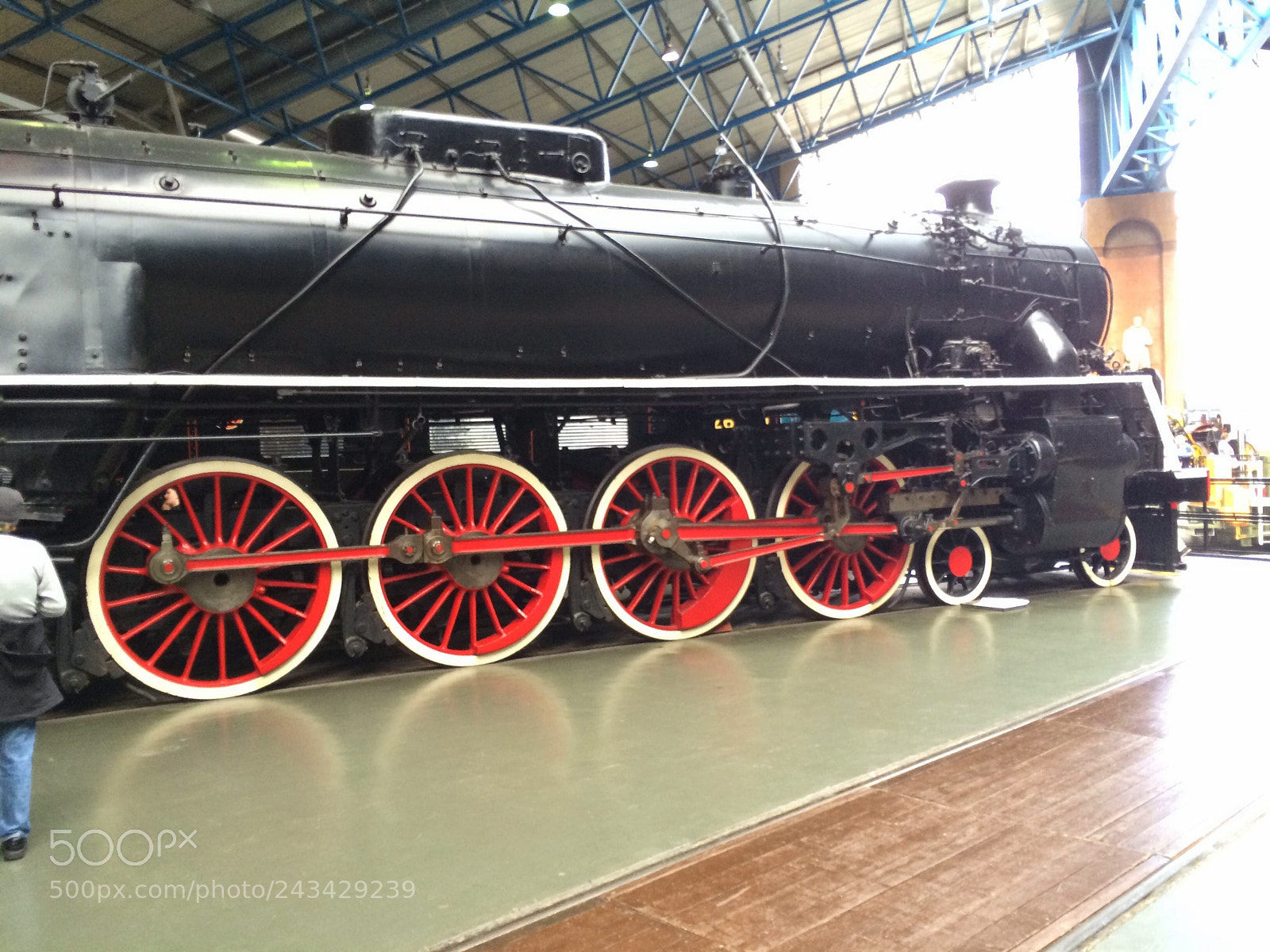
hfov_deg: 60.0
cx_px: 635
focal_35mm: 30
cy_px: 476
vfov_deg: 46.8
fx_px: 1101
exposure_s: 1/30
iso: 125
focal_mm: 4.12
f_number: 2.2
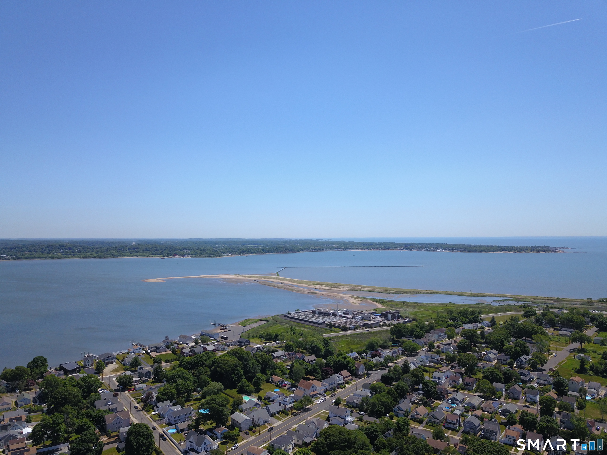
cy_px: 228
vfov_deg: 53.1
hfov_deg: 67.3
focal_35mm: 26
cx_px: 304
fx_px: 456
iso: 100
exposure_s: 1/1538
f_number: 2.2
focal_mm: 4.7
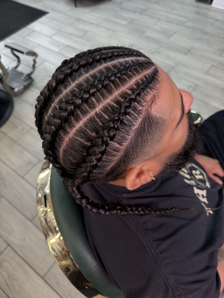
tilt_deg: -57.9
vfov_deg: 71.6
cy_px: 149
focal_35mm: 24
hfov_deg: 56.8
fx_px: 207
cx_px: 112
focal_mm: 6.76
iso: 160
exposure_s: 1/120
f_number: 1.78
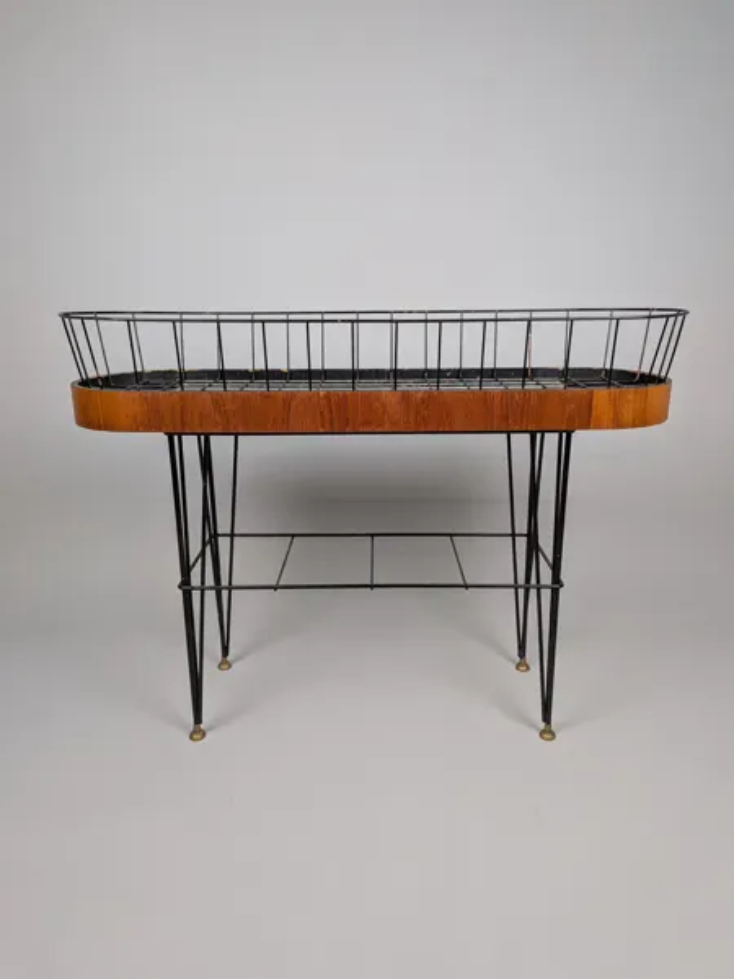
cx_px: 367
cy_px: 490
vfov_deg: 71.6
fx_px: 679
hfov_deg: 56.8
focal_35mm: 24
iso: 44
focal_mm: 4.53
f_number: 1.7
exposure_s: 1/50
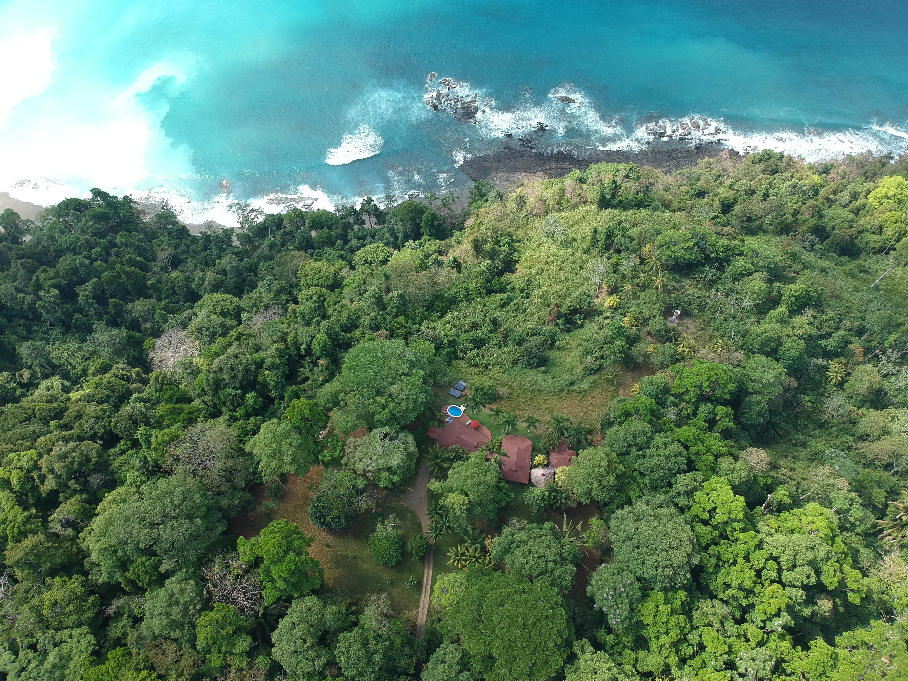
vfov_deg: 54.9
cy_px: 340
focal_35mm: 25
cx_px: 454
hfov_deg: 69.4
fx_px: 656
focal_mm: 4.49
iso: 100
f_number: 2.6
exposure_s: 1/500
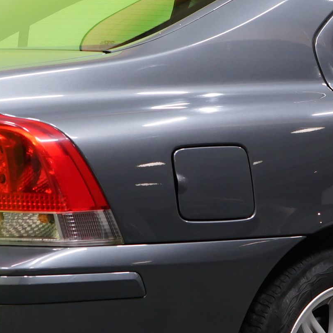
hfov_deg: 12.0
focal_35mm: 145
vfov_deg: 12.0
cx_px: 299
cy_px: 183
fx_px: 1578
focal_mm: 35
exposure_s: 1/40
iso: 400
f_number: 4
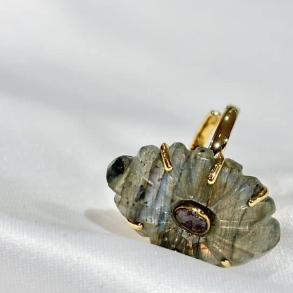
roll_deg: +4.4
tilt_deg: -23.6
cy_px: 169
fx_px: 824
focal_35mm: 86
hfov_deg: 20.1
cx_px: 189
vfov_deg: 20.2
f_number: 1.6
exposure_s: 1/250
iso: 32
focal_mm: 5.96
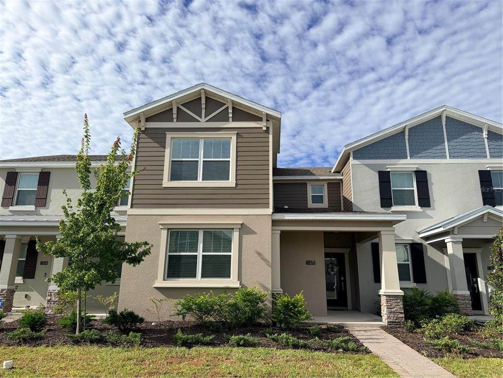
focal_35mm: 24
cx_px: 252
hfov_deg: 71.6
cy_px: 189
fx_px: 349
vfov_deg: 56.8
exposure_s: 1/6711
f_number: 1.78
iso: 80
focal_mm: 6.76
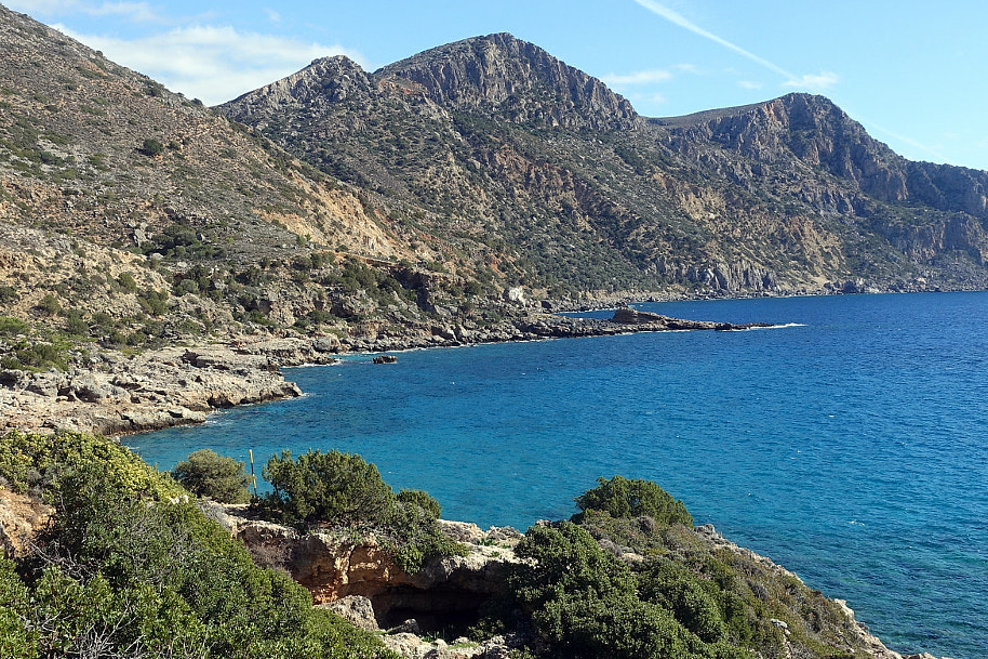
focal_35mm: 42
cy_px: 361
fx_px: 1152
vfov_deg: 31.9
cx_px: 442
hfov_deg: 46.3
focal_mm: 8.8
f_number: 5.6
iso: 125
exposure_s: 1/400
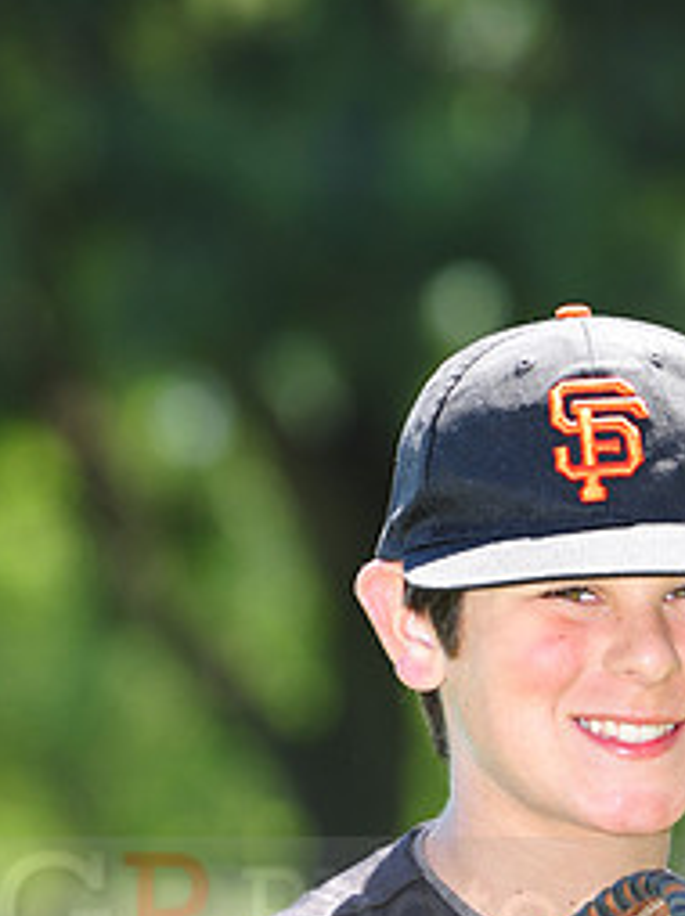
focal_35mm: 406
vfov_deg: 4.9
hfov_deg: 3.7
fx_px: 10730
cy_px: 887
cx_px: 505
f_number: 5.6
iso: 200
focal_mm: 185
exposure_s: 1/250
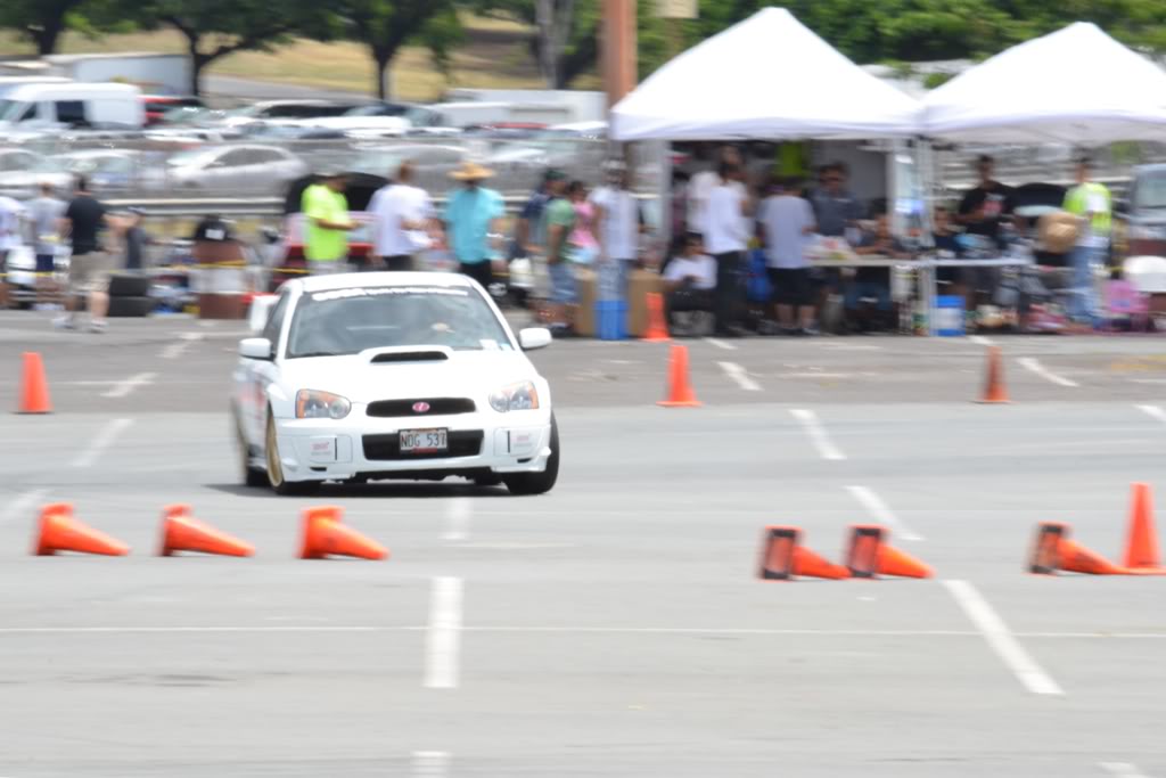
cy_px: 389
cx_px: 583
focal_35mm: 390
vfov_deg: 3.5
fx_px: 12633
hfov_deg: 5.3
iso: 200
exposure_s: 1/30
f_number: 25
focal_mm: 260
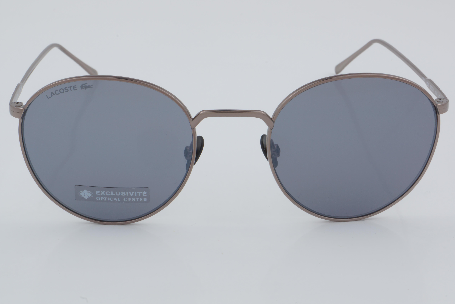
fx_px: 1043
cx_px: 228
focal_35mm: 82
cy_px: 152
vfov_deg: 16.6
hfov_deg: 24.6
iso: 100
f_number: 32
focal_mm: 55
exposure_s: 1/4
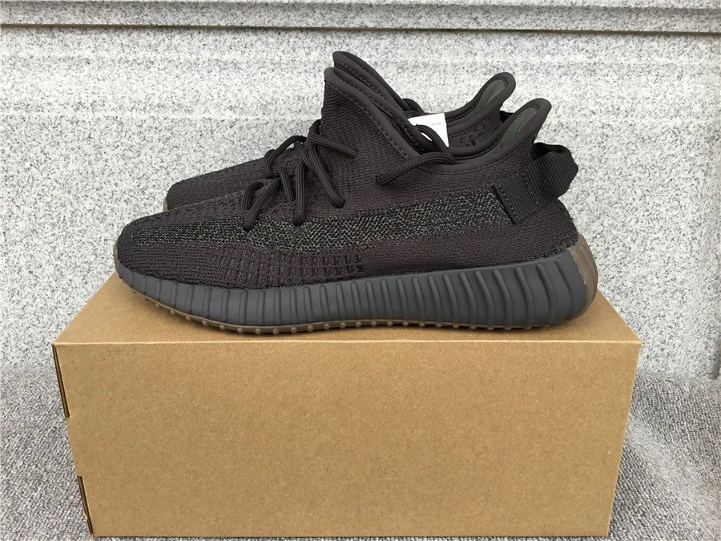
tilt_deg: -21.3
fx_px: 646
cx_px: 360
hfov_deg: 58.4
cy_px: 270
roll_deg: -0.1
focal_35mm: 31
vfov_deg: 45.4
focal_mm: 3.3
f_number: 2.4
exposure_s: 1/100
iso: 32
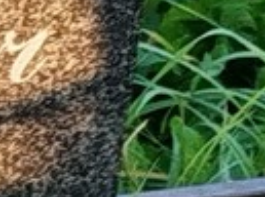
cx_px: -294
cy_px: 76
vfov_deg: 3.3
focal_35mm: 448
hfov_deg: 4.4
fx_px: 3420
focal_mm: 5.31
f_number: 1.7
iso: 80
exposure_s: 1/50
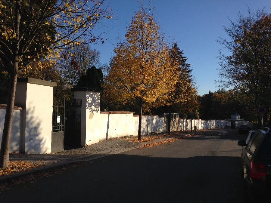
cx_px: 136
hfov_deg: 55.4
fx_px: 258
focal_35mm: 33
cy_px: 102
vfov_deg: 42.9
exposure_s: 1/1695
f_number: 2.4
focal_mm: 4.12
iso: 50
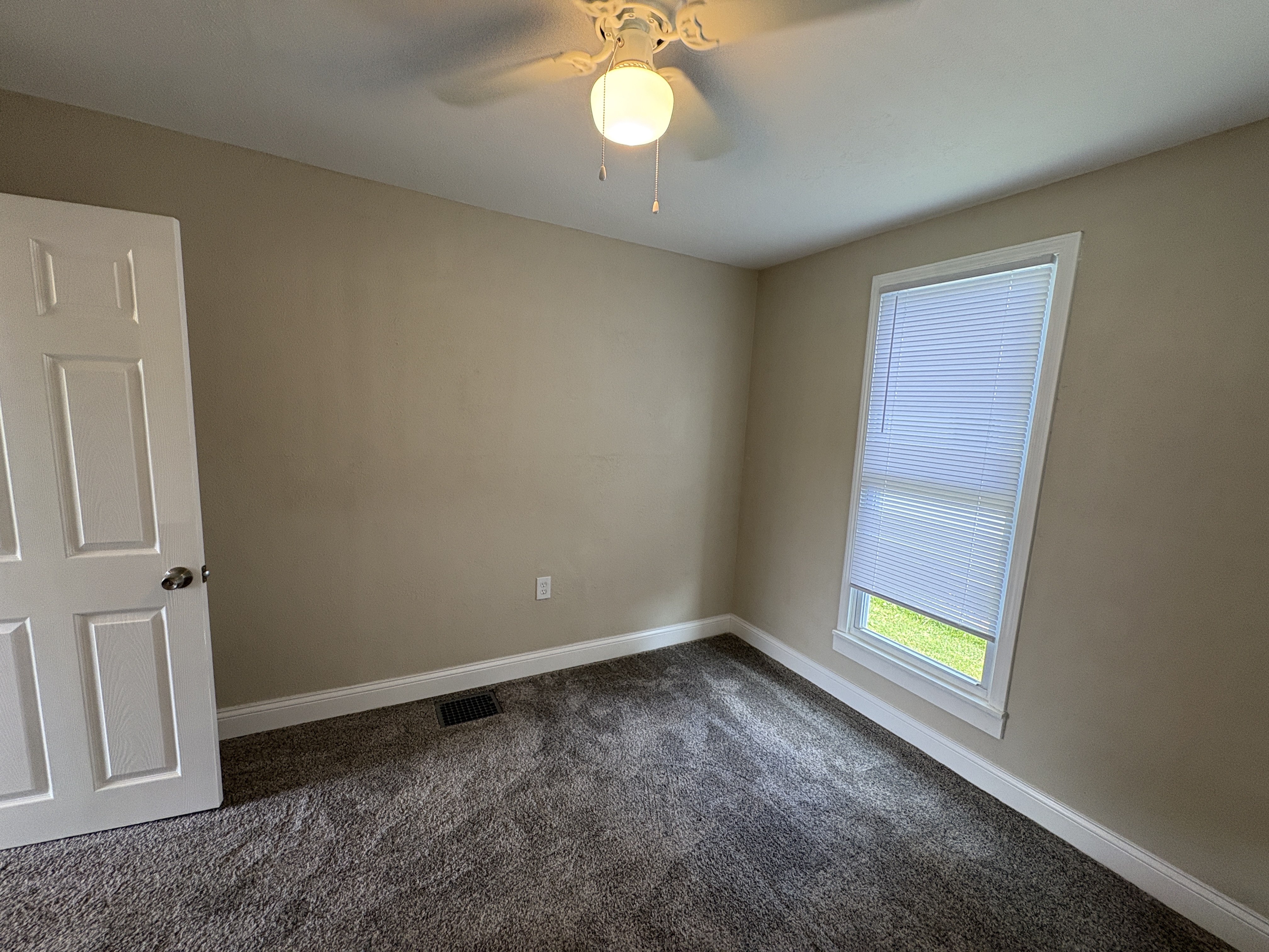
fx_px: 513
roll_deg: -3.0
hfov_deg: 102.1
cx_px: 634
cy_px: 476
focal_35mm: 14
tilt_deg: -7.1
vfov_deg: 85.7
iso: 200
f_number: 2.2
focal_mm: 2.22
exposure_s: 1/120
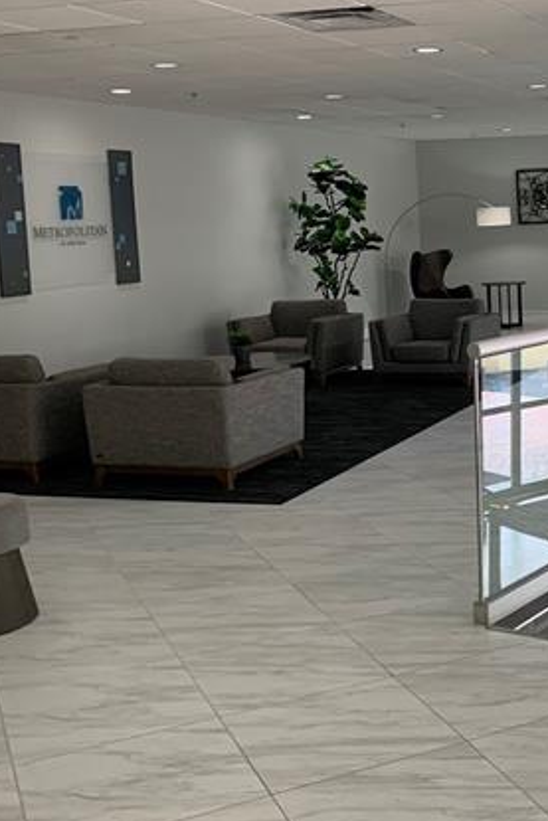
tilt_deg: -4.7
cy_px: 360
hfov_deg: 25.6
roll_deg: +0.8
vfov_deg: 39.5
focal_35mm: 50
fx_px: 1141
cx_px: 558
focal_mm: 4.25
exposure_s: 1/60
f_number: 1.8
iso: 80
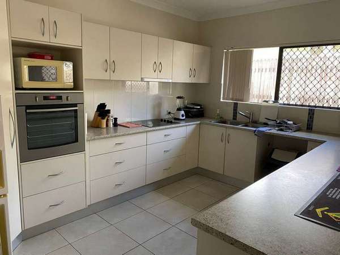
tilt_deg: -8.4
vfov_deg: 53.1
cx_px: 170
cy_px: 128
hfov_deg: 67.3
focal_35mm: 26
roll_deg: -0.9
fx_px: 255
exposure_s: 1/60
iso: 160
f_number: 1.8
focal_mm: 4.25
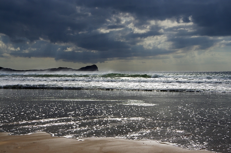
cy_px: 76
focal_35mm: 72
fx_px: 461
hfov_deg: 28.1
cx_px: 116
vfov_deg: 18.9
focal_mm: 48
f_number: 11
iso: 100
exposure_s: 1/1000
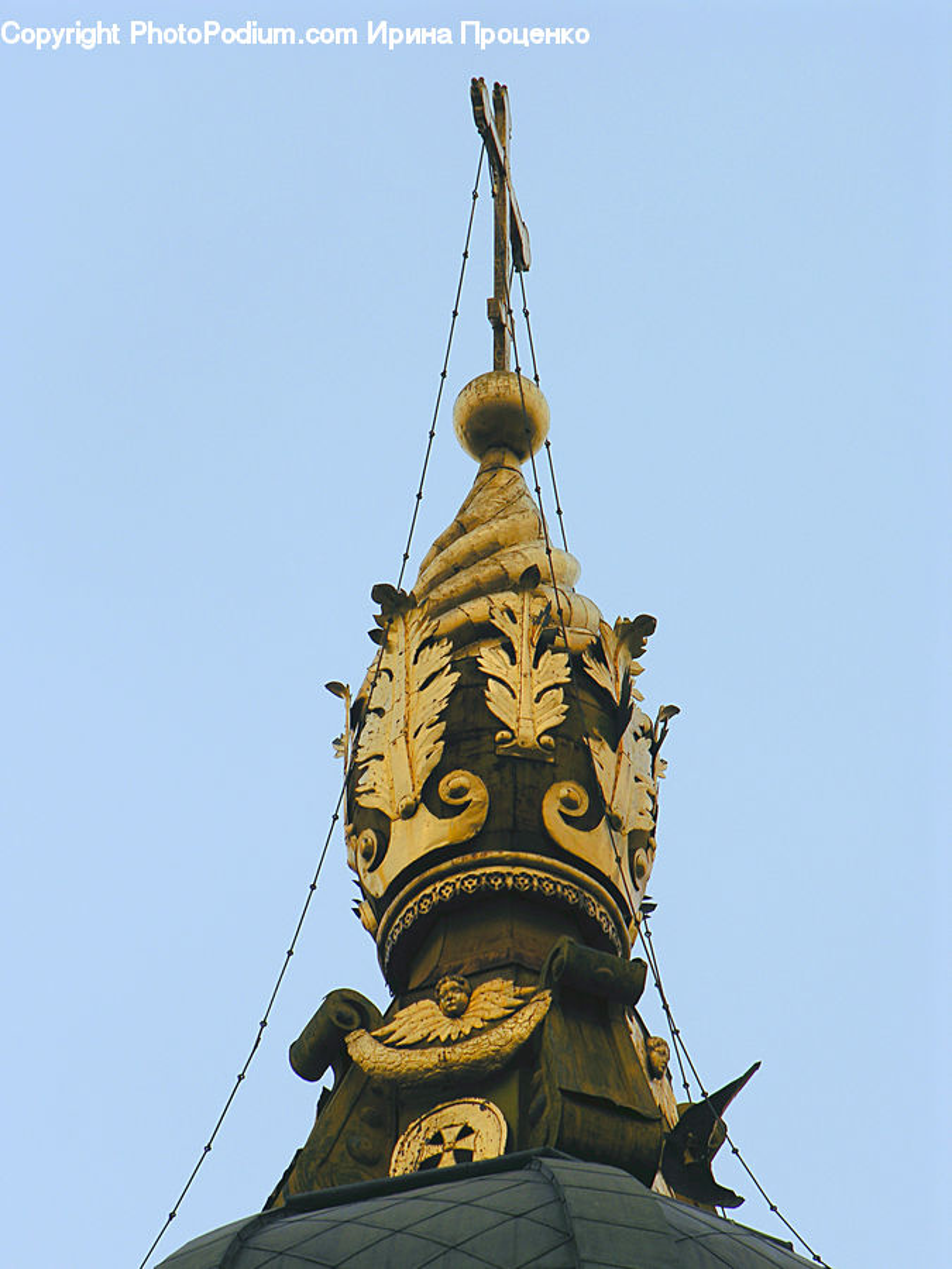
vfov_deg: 7.1
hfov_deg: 5.3
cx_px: 476
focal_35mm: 279
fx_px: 10231
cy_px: 634
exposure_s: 1/50.8
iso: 50
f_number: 7.5
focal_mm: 71
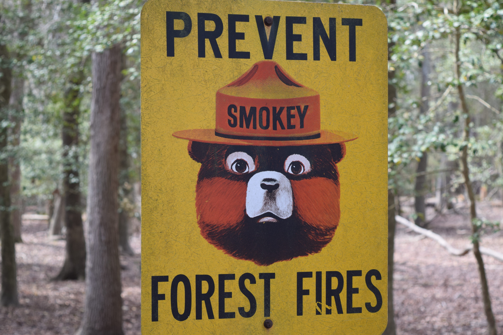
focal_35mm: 82
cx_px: 252
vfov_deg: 16.6
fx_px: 1153
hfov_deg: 24.6
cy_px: 168
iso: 400
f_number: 6.3
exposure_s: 1/160
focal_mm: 55
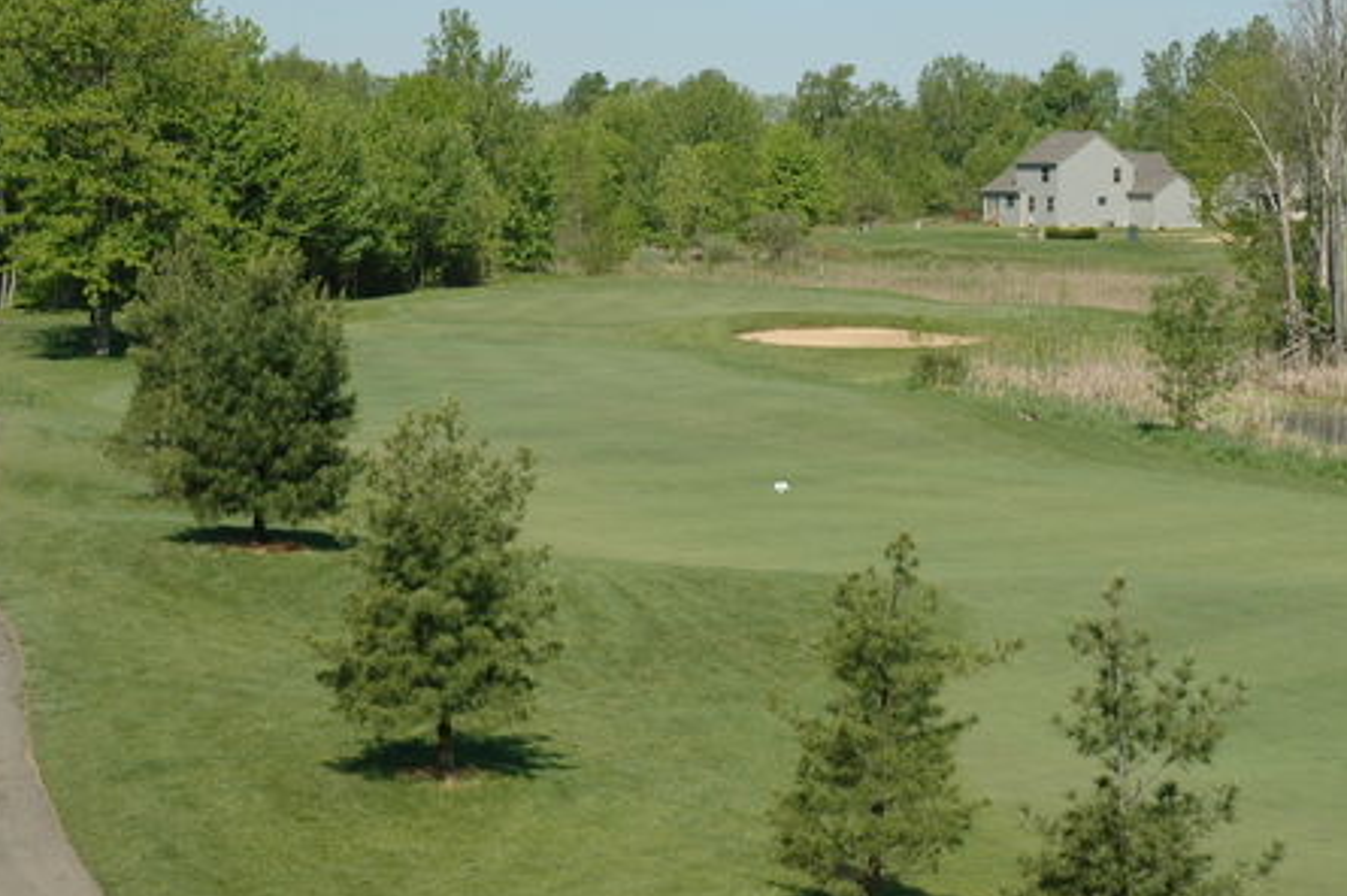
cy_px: 291
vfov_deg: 14.3
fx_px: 3552
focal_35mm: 95
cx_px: 848
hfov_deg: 21.4
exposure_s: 1/320
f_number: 9
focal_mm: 44
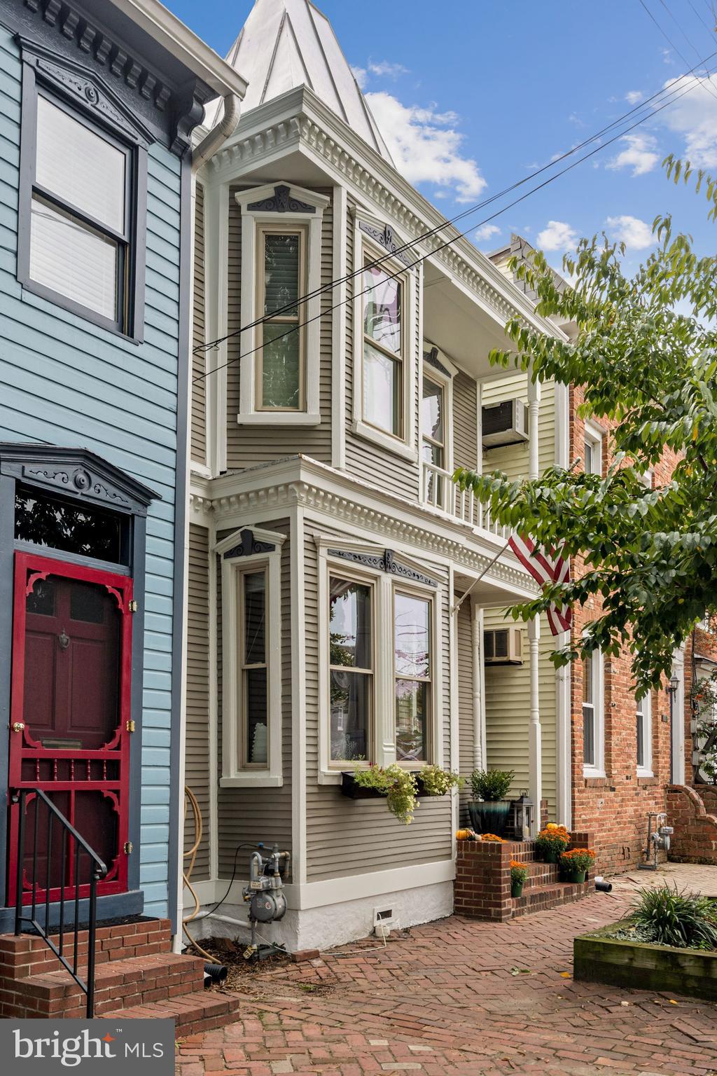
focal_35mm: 30
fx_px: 896
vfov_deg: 61.9
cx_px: 358
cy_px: 538
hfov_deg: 43.6
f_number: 8
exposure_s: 1/250
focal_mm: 30
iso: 200
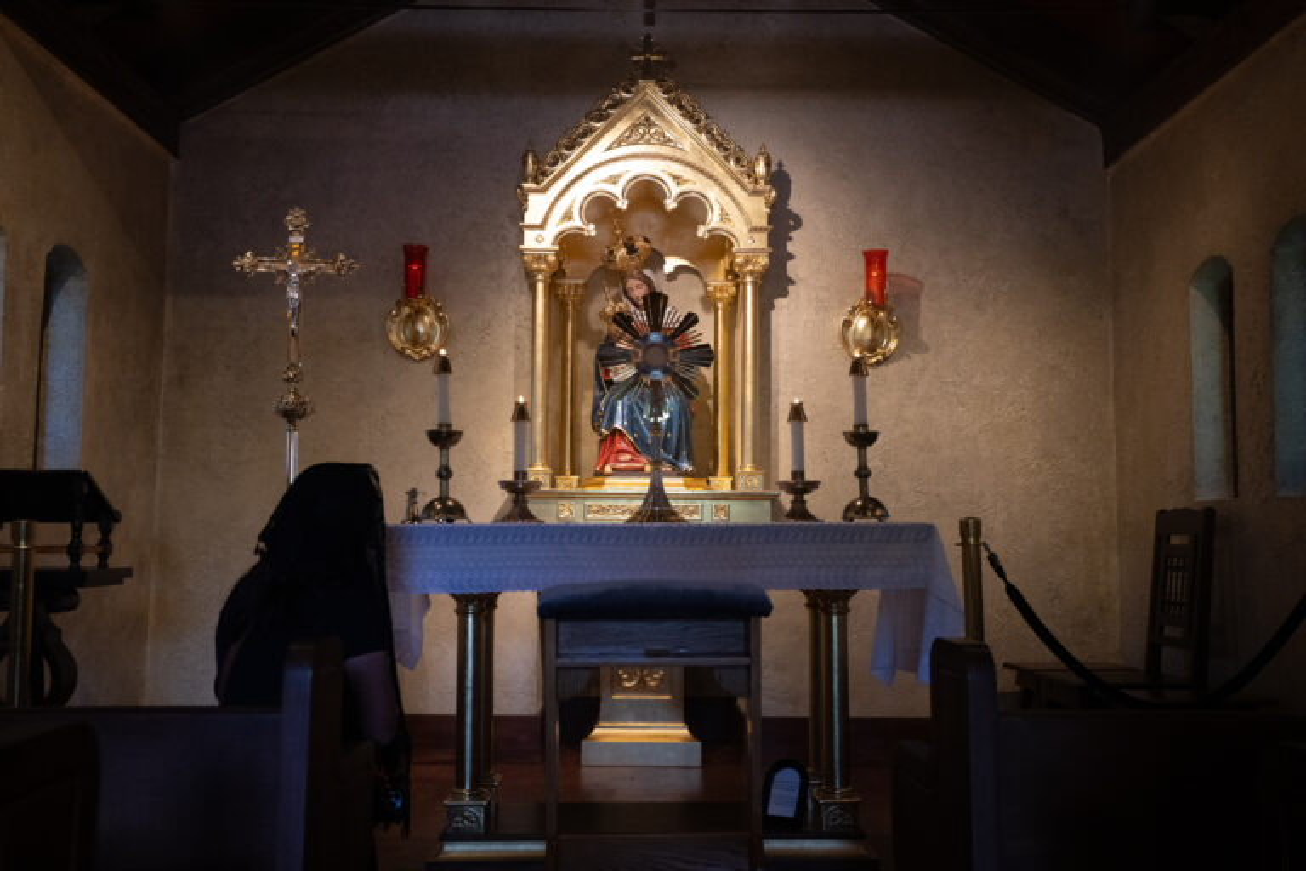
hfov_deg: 54.4
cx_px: 653
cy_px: 436
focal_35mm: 35
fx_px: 1270
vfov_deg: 37.9
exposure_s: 1/200
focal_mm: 35
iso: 3200
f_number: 5.6
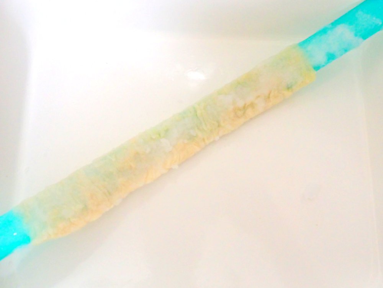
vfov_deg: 46.8
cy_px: 144
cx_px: 192
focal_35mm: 30
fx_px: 332
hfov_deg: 60.0
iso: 500
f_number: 2.3
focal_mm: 5.4
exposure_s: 1/30
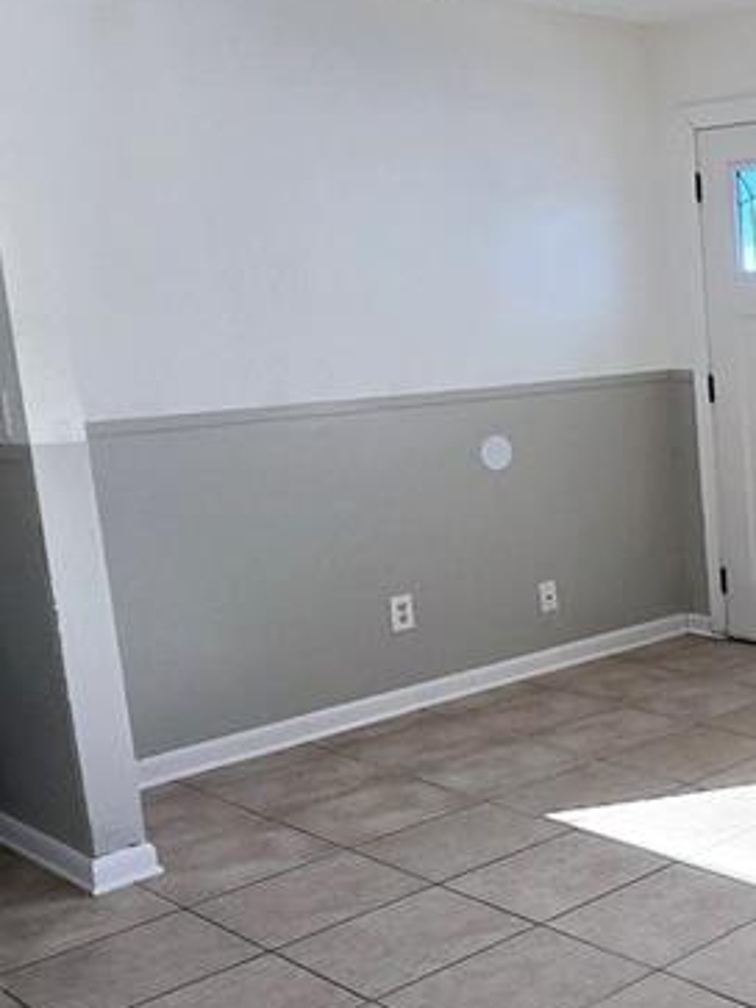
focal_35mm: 43
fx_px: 1253
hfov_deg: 27.1
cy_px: 514
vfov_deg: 43.9
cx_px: 1028
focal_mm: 2.2
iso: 50
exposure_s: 1/137
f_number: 2.2
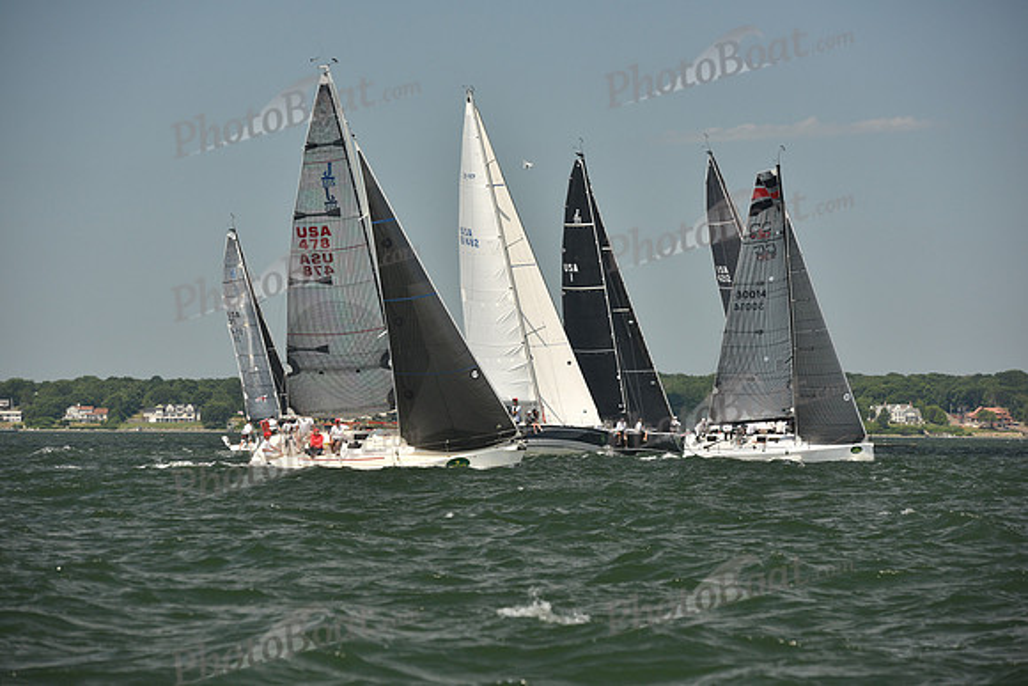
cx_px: 514
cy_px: 343
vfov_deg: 8.9
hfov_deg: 13.2
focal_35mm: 155
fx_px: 4427
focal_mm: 155
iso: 320
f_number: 6.3
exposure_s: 1/1000
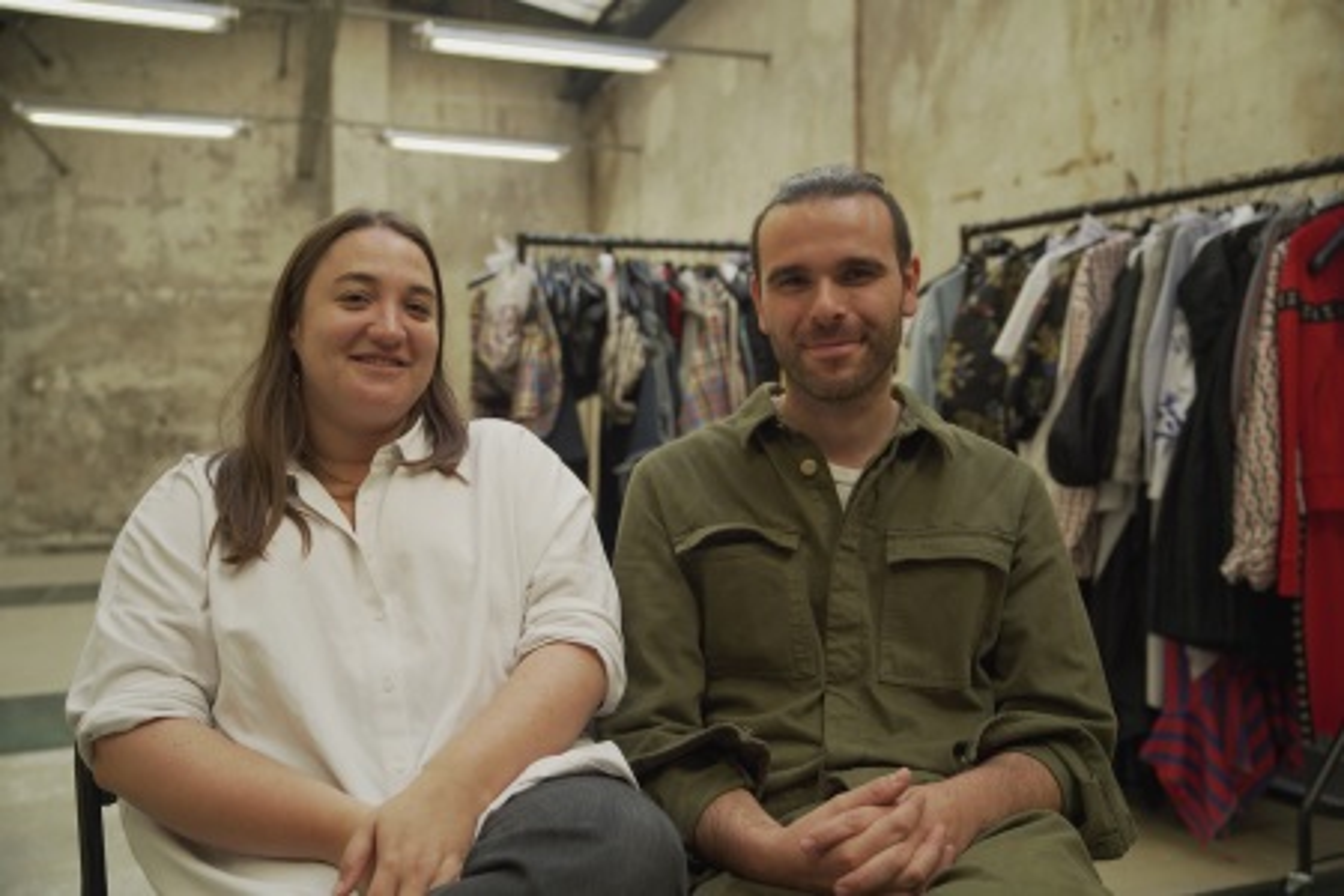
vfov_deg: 43.6
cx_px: 672
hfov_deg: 61.9
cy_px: 448
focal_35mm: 30
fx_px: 1120
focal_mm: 30
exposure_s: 1/100
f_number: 2.8
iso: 1600
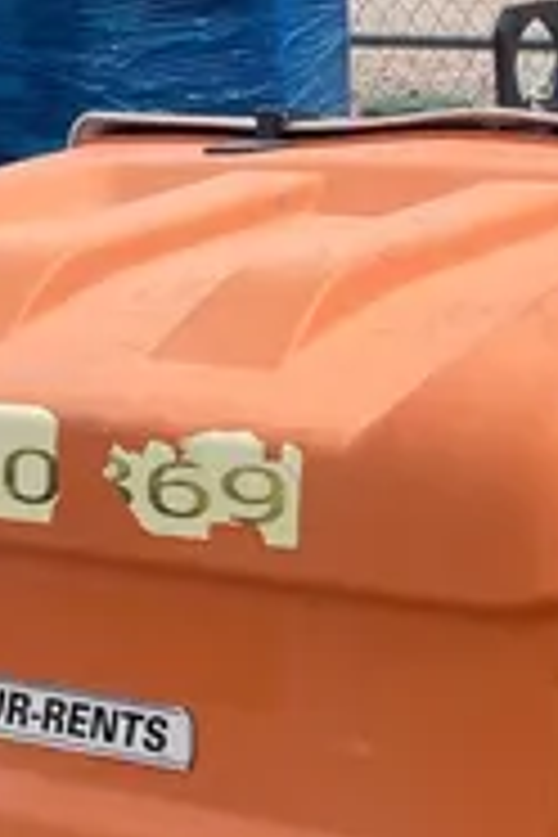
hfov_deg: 11.9
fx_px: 2674
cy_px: 853
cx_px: 423
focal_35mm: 115
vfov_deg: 17.4
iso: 20
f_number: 1.8
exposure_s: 1/1799
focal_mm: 3.99
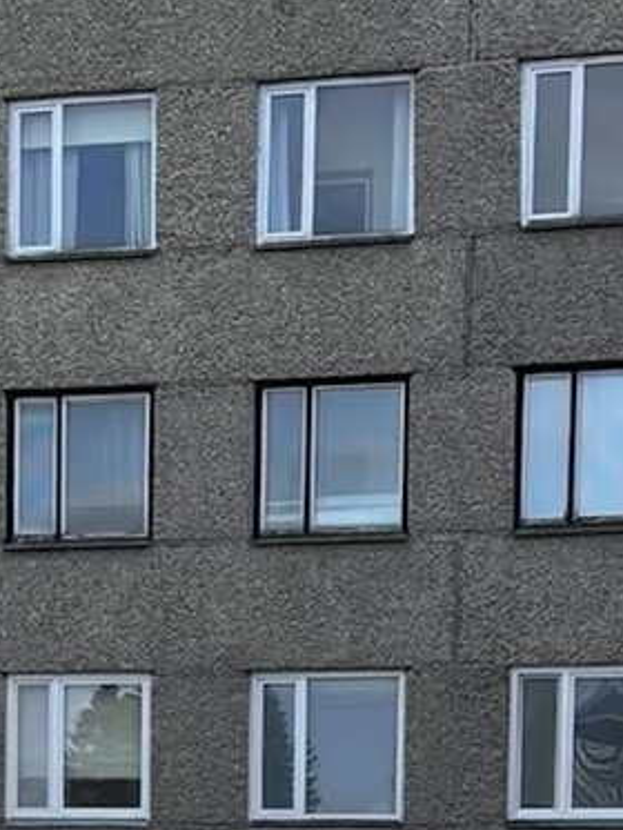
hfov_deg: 14.2
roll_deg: -0.9
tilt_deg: -2.5
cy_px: 1032
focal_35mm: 103
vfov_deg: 18.0
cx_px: 71
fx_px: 2470
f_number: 1.78
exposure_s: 1/1412
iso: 80
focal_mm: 6.86
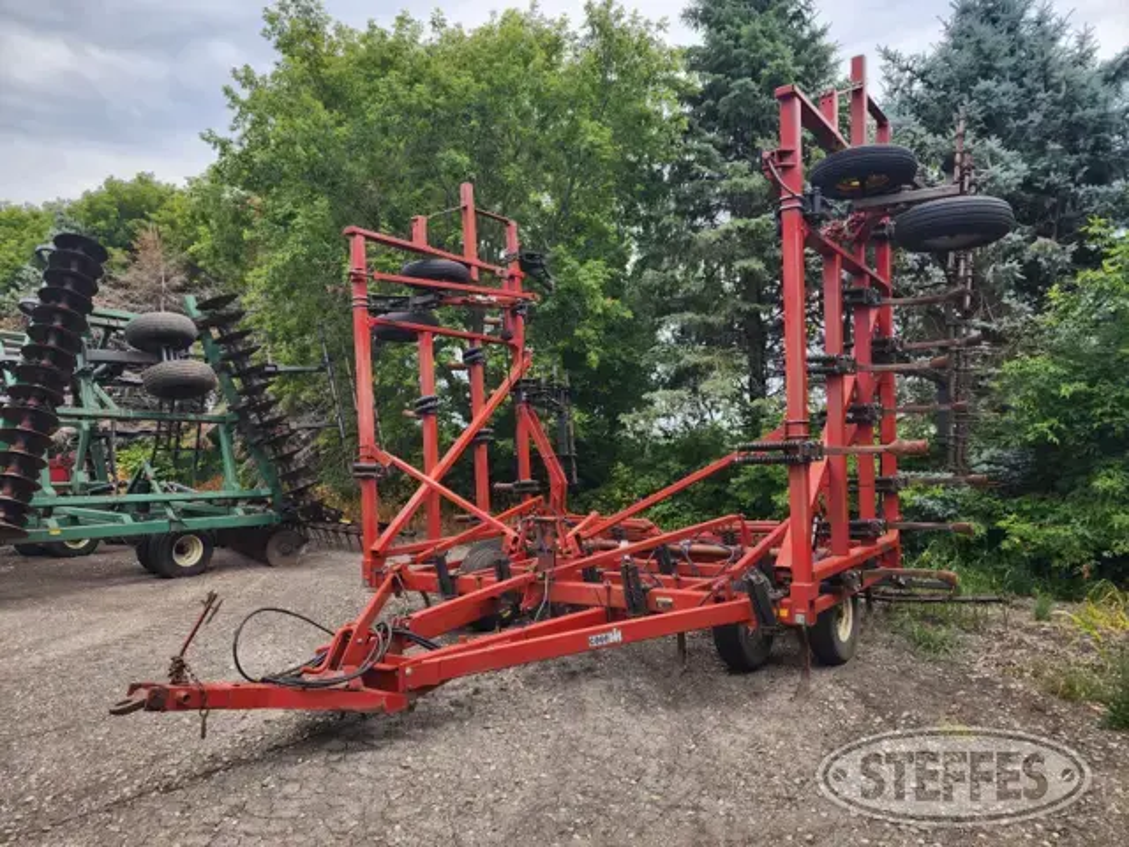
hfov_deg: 73.9
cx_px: 564
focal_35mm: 23
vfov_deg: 58.9
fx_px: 750
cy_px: 424
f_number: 1.8
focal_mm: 6.4
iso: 12
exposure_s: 1/547
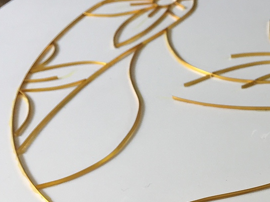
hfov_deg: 26.2
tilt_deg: -54.5
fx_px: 538
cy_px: 139
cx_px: 291
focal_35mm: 69
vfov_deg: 21.2
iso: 40
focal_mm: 4.15
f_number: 2.2
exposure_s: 1/33
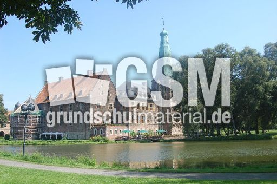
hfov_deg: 53.2
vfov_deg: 36.8
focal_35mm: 36
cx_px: 138
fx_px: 277
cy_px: 92
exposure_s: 1/250
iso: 400
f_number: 10
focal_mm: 24
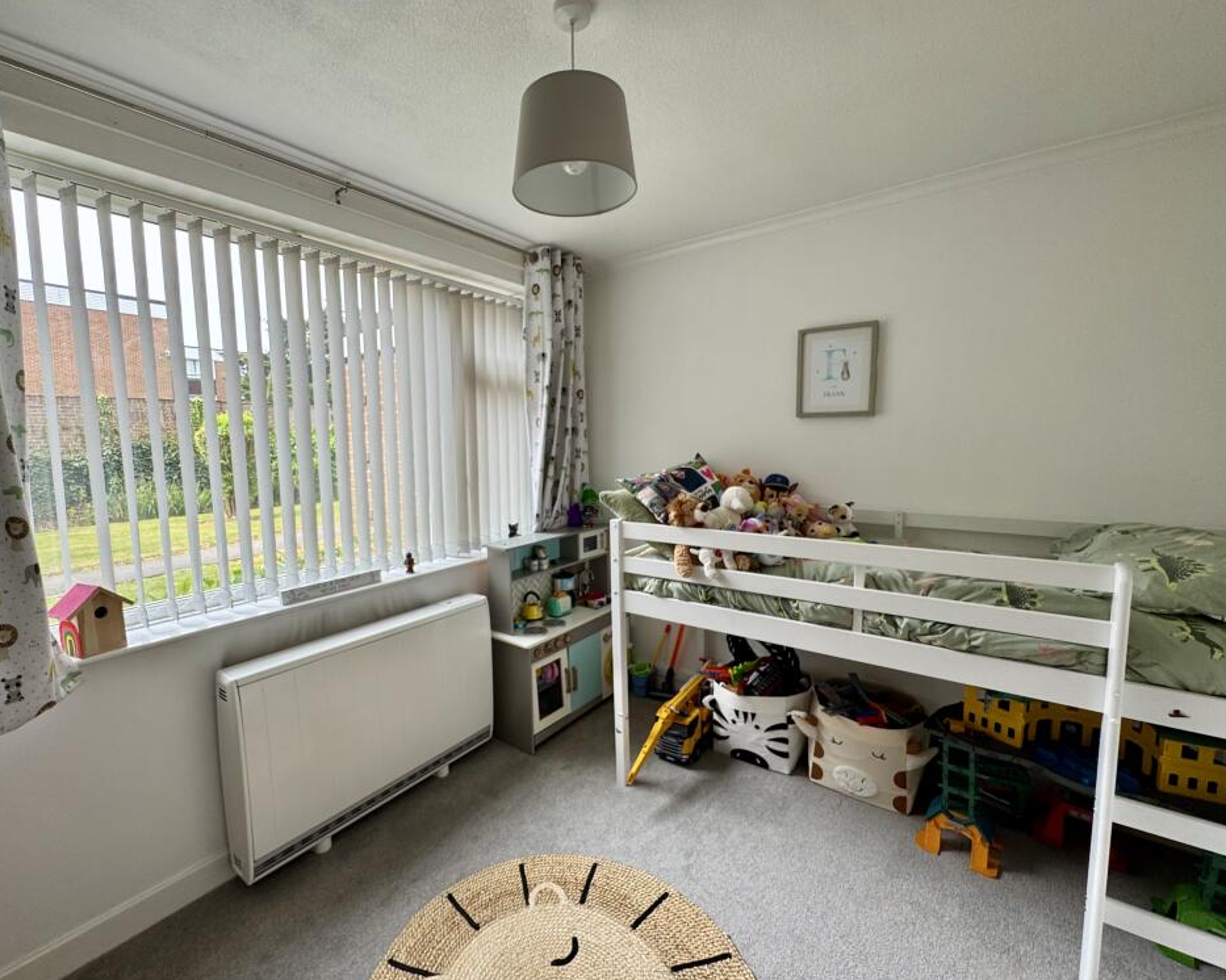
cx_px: 562
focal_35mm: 15
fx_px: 544
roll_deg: +1.1
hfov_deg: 96.6
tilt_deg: -5.8
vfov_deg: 84.0
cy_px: 493
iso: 50
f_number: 2.2
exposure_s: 1/99
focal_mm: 2.22
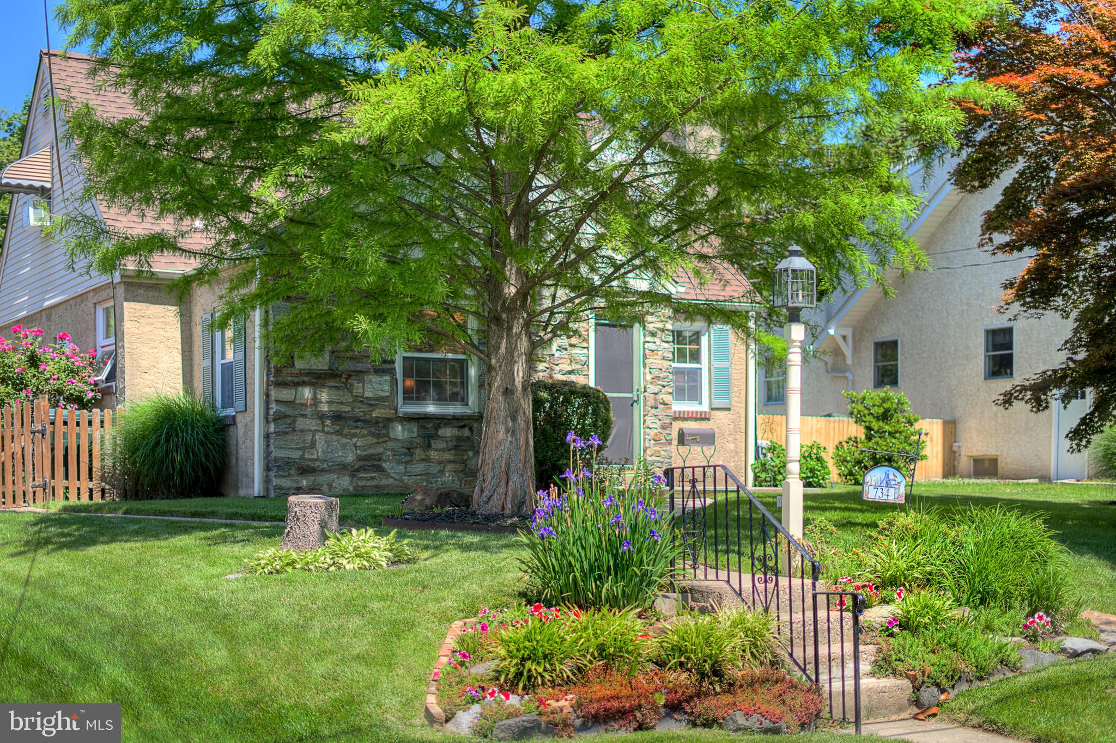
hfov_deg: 39.6
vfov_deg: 27.0
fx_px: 1550
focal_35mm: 50
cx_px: 558
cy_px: 372
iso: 100
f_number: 1.8
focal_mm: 50
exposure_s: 1/2500
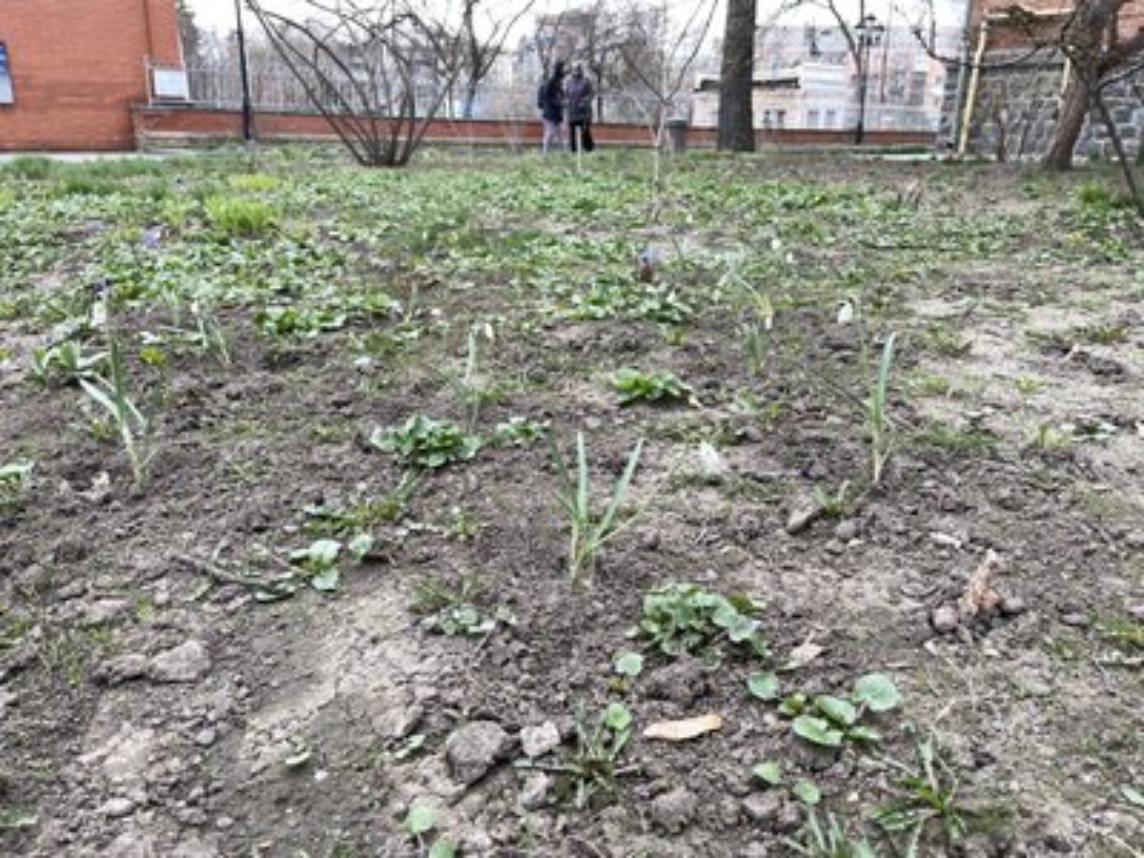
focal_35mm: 26
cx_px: 572
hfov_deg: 67.3
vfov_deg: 53.1
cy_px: 429
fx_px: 859
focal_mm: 4.2
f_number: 1.6
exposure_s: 1/160
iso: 32
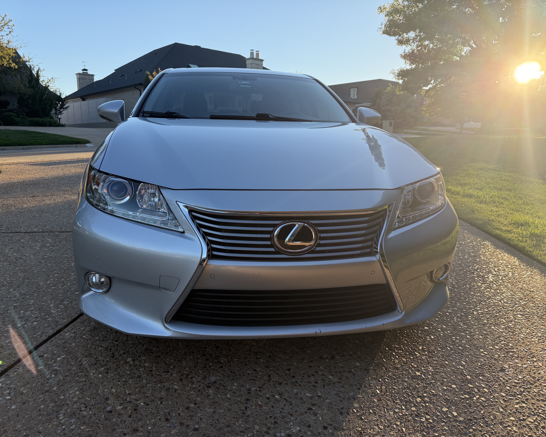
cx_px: 261
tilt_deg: -9.8
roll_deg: -0.6
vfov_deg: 56.8
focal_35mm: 25
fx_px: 404
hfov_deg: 68.1
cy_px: 218
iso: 100
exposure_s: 1/1493
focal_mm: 6.76
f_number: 1.78
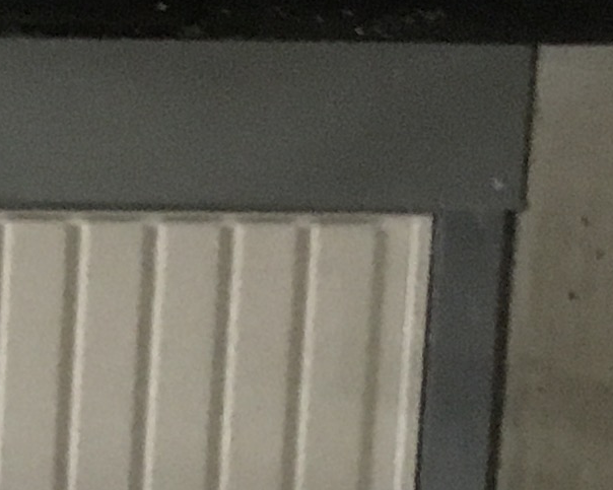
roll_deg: +1.0
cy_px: 1343
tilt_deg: -9.5
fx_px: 3428
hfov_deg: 9.4
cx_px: -707
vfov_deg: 7.4
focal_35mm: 189
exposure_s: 1/20
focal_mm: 4.15
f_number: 2.2
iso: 200
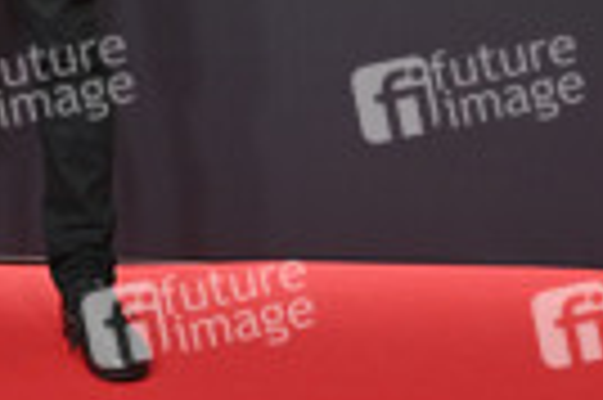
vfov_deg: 10.0
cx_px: -371
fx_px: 2192
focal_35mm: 131
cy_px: -247
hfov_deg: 14.4
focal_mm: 39
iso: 800
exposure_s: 1/200
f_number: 5
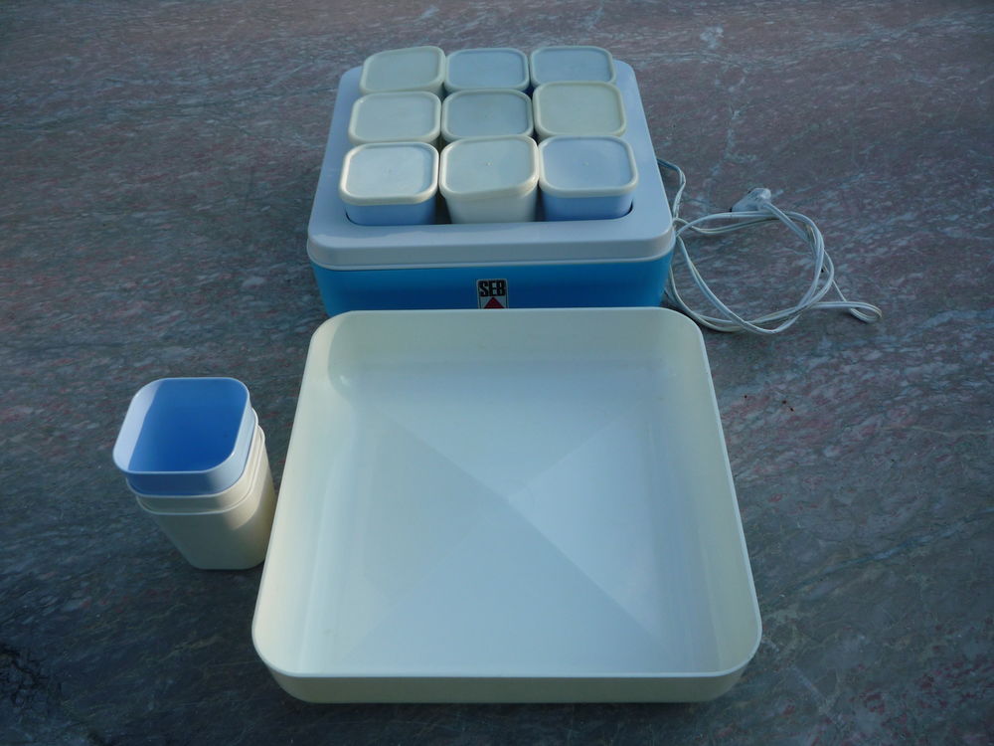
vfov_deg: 46.8
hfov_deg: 60.0
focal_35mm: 30
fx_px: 861
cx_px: 497
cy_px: 373
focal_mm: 5.2
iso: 100
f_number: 4
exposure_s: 1/250
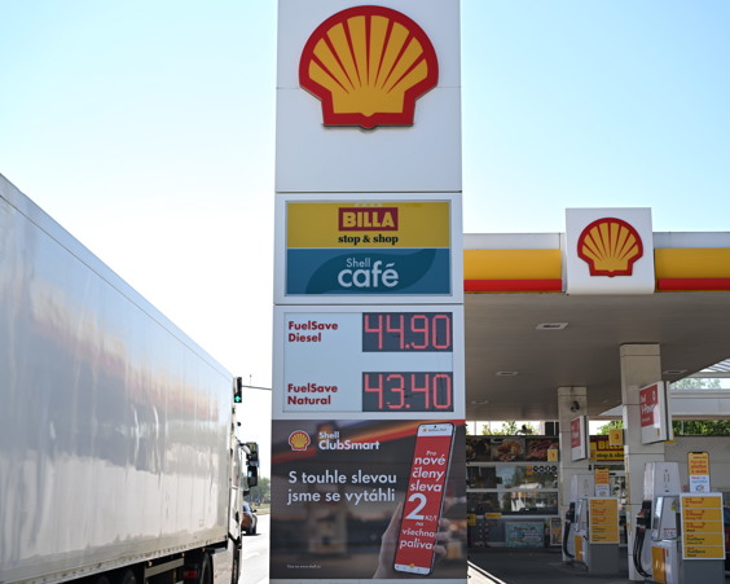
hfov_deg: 34.7
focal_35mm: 54
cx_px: 374
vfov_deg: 28.1
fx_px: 1166
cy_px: 297
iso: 32
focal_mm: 47
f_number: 5
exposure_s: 1/125
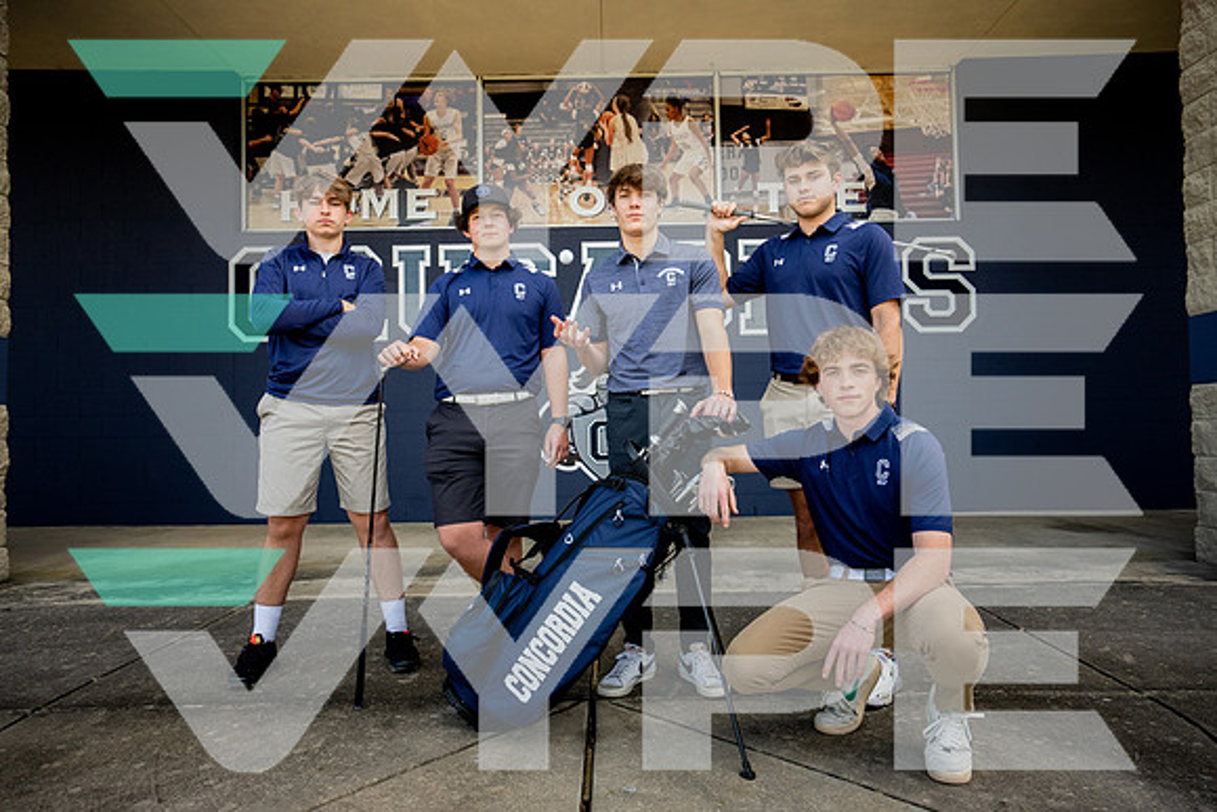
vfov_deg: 55.1
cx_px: 608
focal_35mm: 23
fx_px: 778
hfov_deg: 76.1
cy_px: 406
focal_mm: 23
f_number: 6.3
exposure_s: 1/800
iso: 1000
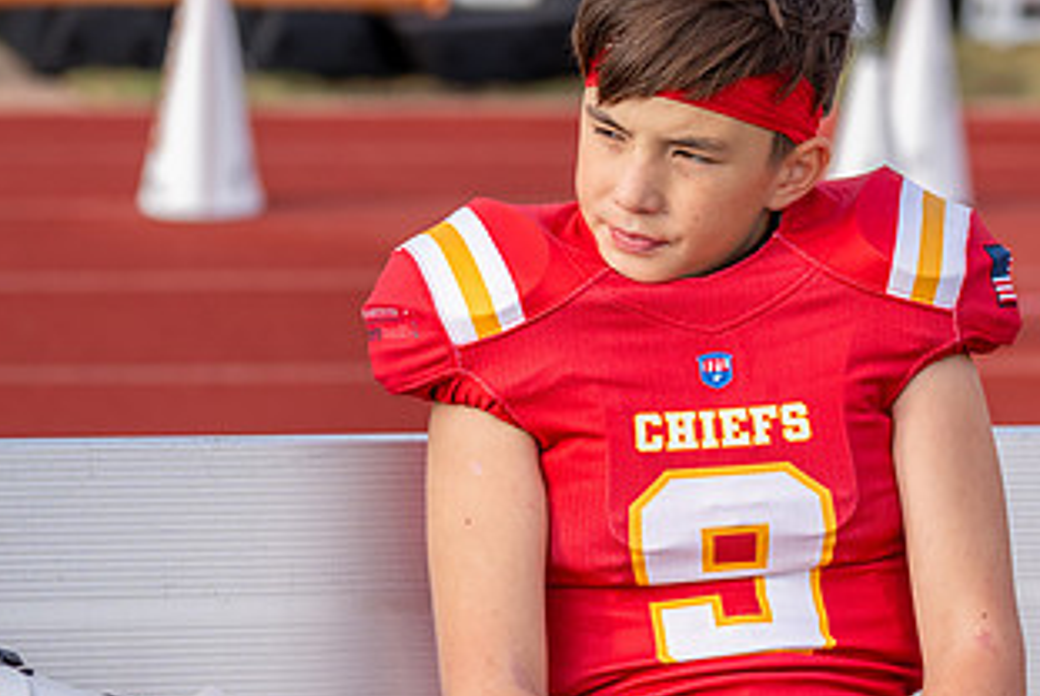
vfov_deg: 8.5
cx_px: 681
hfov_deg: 12.7
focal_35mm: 162
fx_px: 4684
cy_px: 362
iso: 250
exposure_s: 1/2000
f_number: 2.8
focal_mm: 70
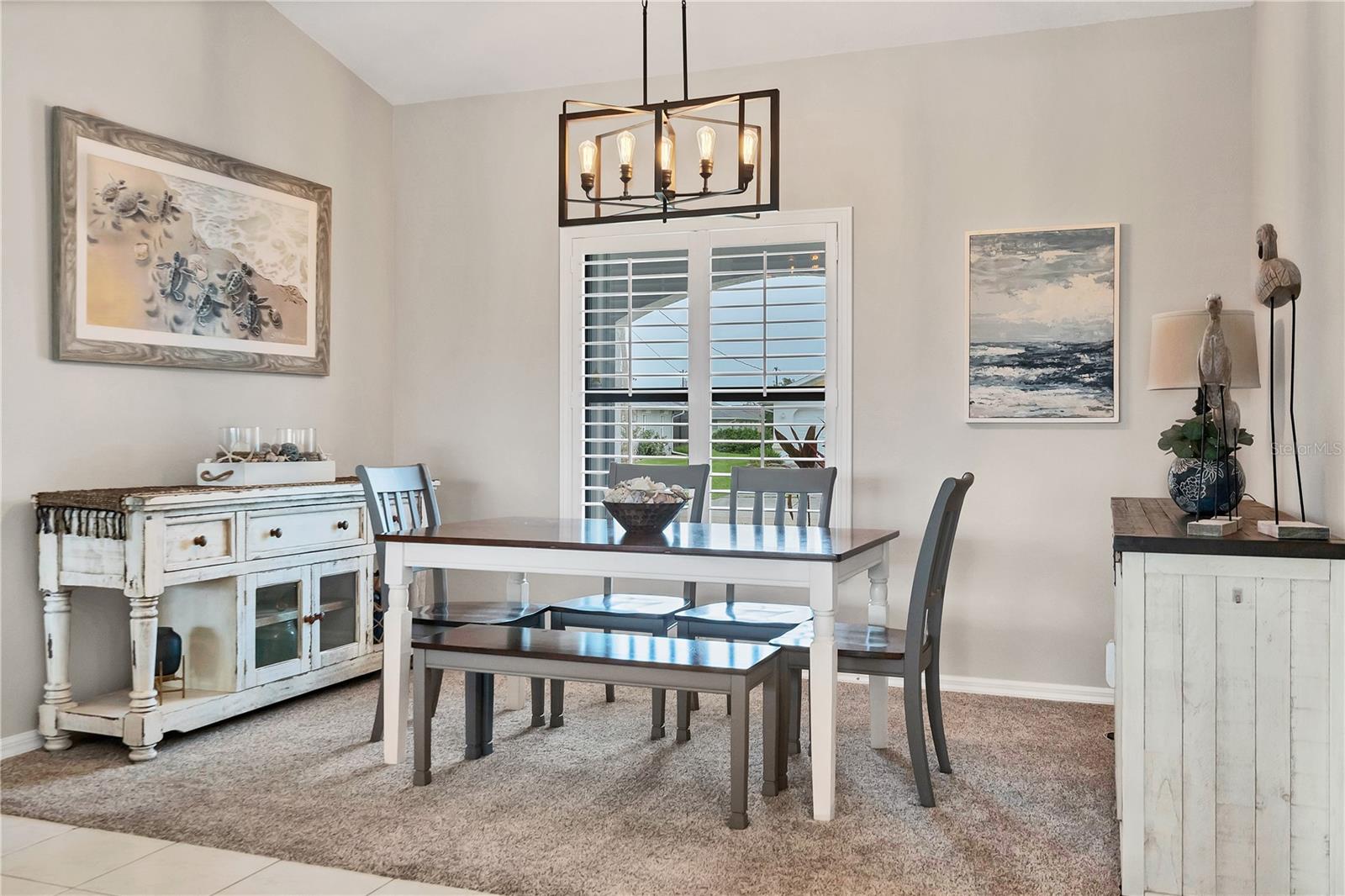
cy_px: 448
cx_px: 672
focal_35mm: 29
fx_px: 1083
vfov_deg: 44.9
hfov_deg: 63.7
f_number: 8
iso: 400
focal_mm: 29
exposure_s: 1/20
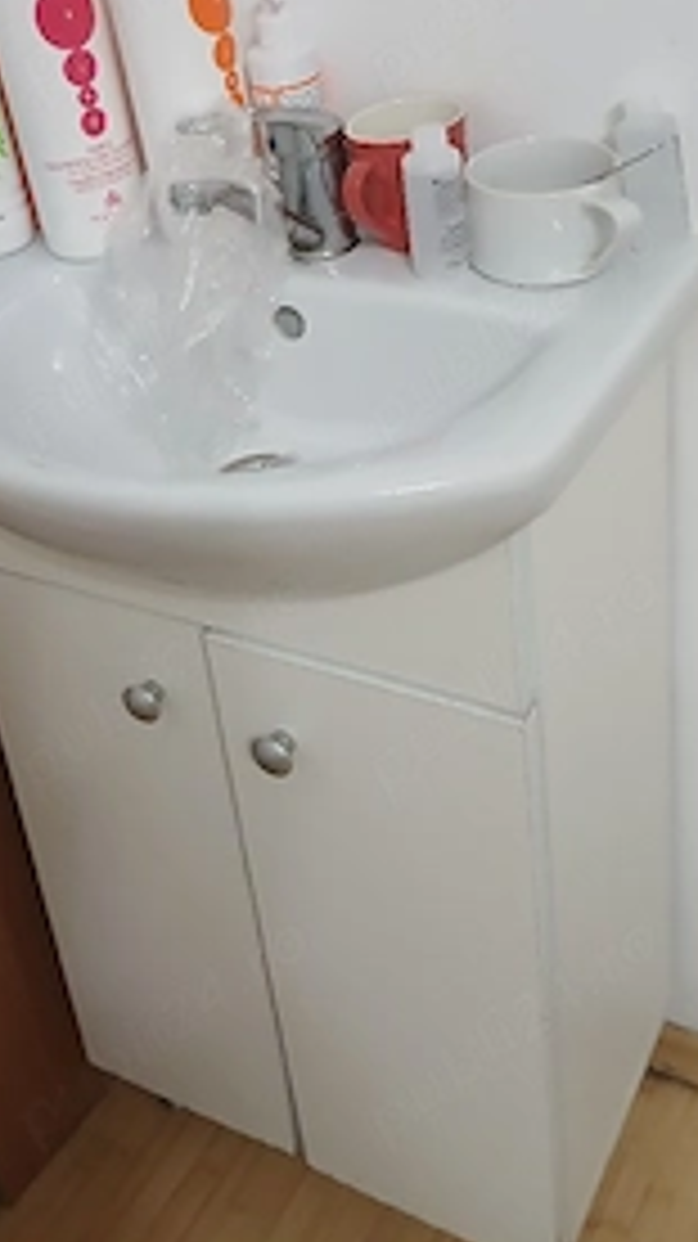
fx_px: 1351
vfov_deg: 48.3
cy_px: 382
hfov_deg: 28.8
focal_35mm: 41
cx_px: 252
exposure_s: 1/50
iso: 320
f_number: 1.8
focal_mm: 3.98
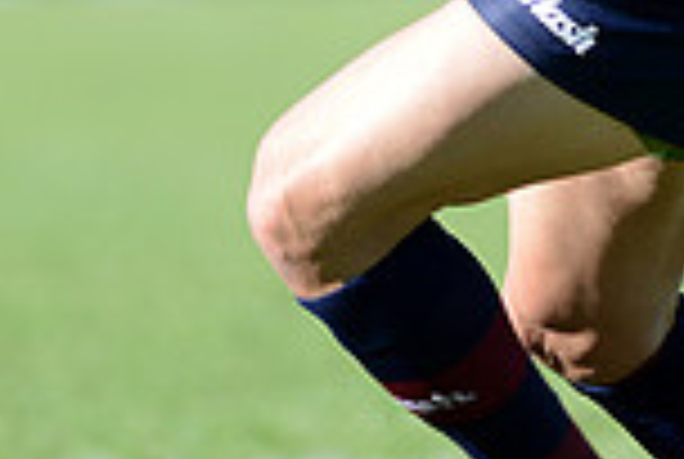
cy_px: -358
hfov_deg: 1.3
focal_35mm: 1600
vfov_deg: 0.9
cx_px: 1053
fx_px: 30459
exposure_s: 1/1250
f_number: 4
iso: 400
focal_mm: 420
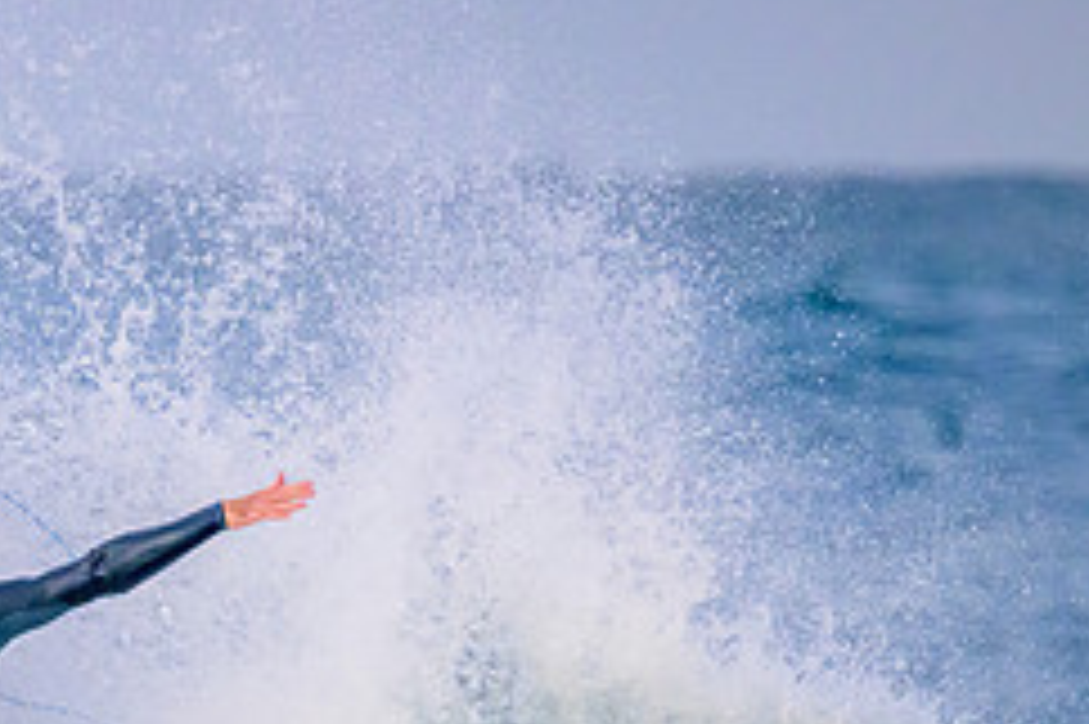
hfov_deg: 1.0
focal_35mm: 2003
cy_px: 821
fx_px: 60548
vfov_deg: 0.7
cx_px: -104
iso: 3600
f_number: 11
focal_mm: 800
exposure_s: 1/2000
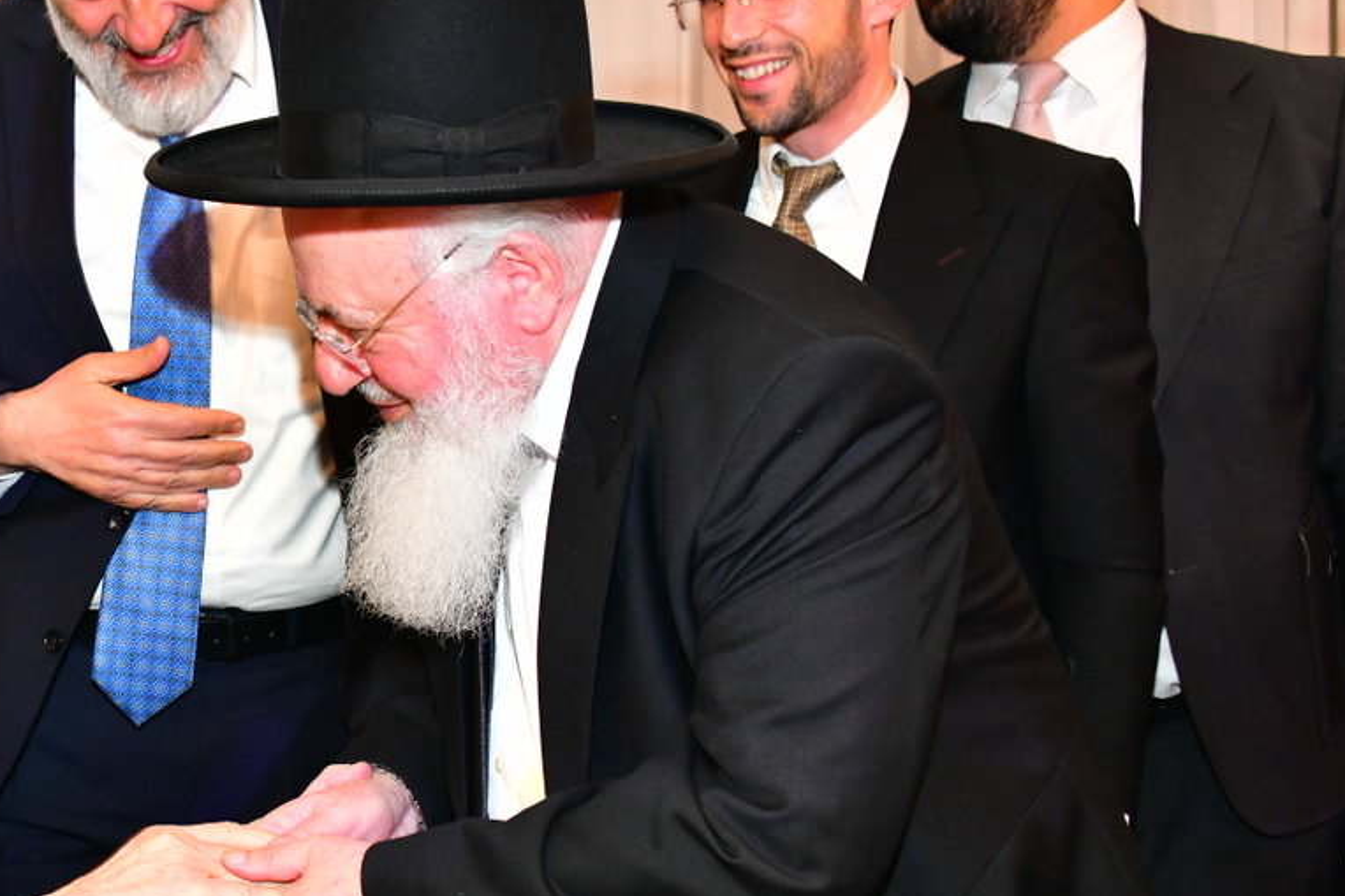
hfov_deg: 29.3
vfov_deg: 20.6
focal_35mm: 66
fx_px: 2465
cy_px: 474
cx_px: 134
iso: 2000
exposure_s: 1/80
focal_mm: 36
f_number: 5.6
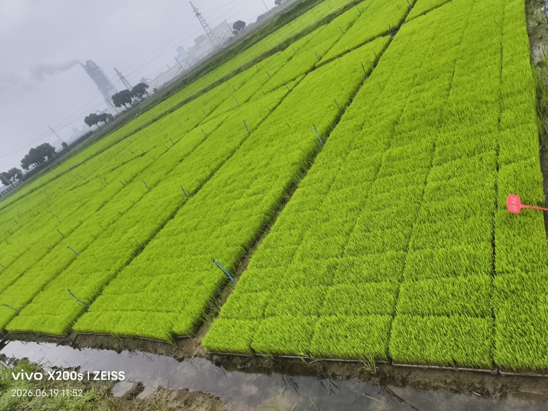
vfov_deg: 58.9
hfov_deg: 73.9
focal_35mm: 23
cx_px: 274
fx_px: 364
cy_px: 206
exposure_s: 1/1429
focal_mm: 5.6
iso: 72
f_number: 1.57
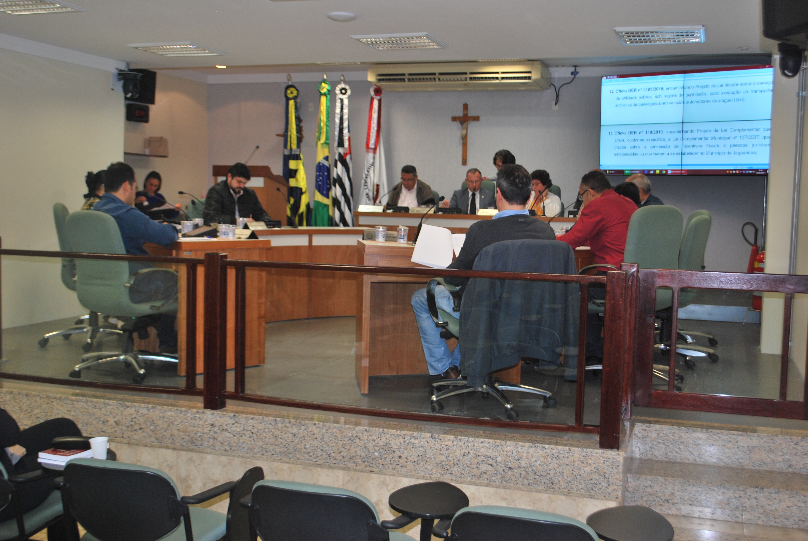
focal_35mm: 42
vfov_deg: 32.0
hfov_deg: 46.3
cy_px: 270
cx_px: 404
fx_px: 944
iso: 200
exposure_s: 1/60
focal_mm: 28
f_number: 4.5
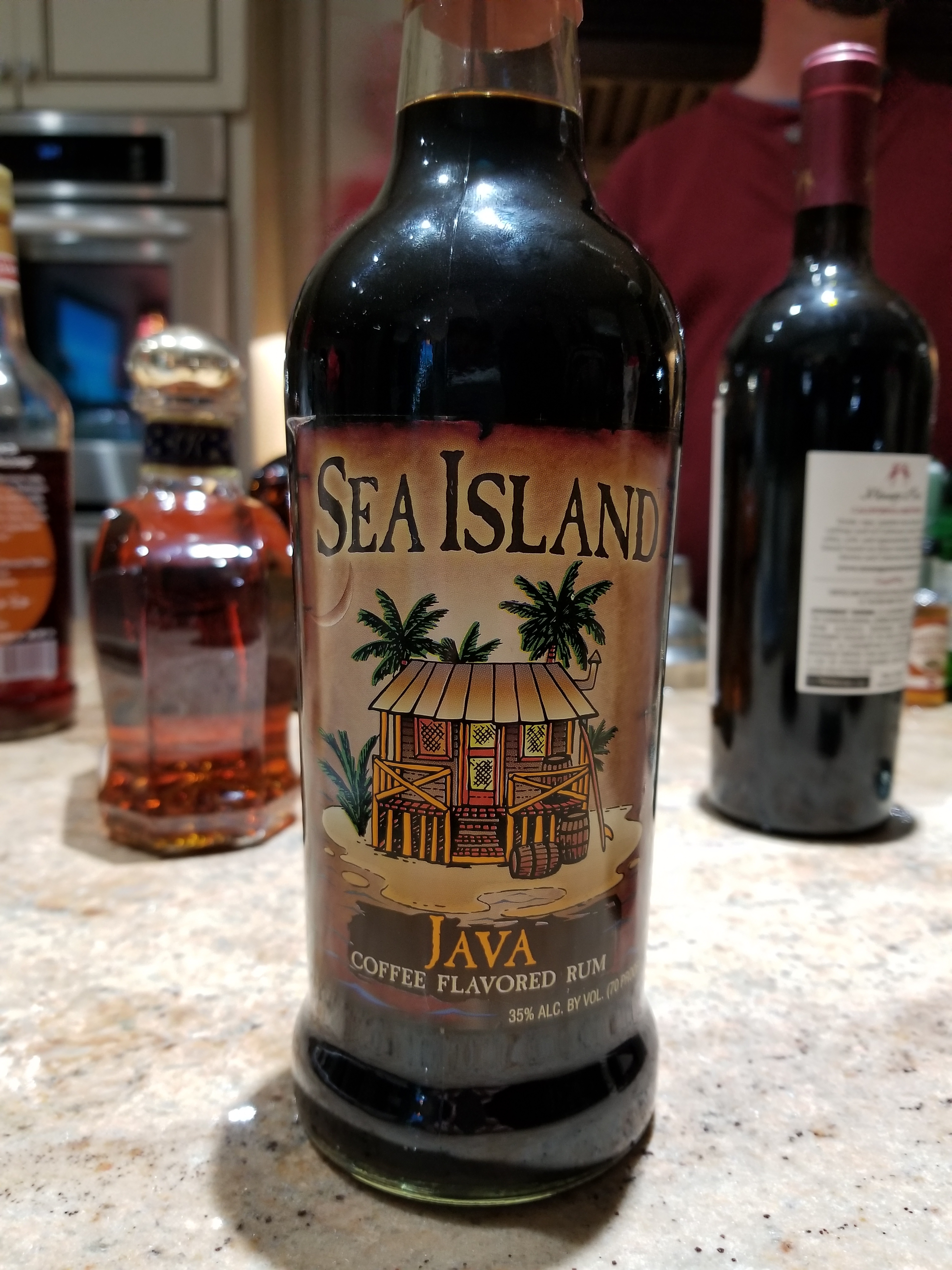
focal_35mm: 26
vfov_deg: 67.3
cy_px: 635
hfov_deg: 53.1
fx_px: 953
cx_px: 476
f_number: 1.7
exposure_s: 1/20
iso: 200
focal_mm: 4.25
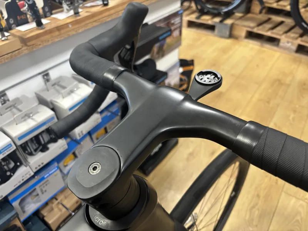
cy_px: 116
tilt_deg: -39.8
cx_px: 154
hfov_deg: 67.3
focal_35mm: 26
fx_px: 231
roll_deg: +2.7
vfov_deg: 53.1
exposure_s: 1/50
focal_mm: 5.96
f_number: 1.6
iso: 250
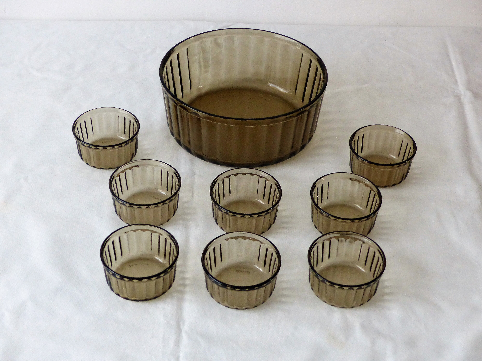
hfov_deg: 31.7
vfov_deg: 24.0
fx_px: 849
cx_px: 241
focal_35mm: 61
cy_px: 180
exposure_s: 1/60
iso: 320
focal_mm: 10.5
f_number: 2.8
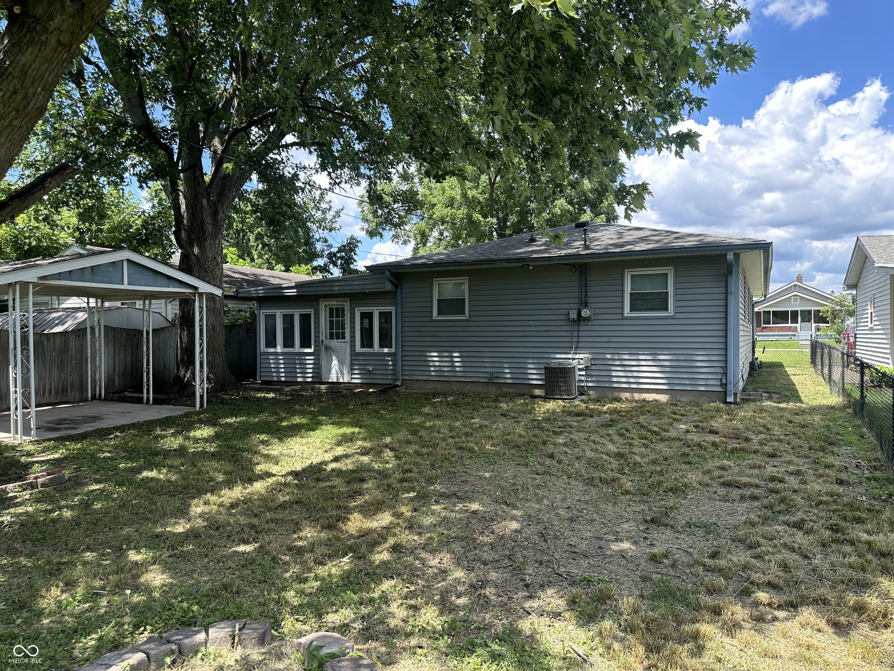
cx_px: 447
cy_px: 336
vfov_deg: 56.8
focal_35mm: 24
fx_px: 620
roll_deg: +0.8
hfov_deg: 71.6
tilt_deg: +0.8
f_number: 1.78
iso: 80
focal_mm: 6.86
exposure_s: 1/864
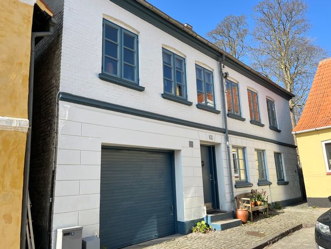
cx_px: 166
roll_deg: +2.9
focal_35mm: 26
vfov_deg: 53.1
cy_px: 124
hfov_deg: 67.3
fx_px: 249
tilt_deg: +11.0
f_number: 1.6
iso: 50
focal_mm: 5.1
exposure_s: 1/2062
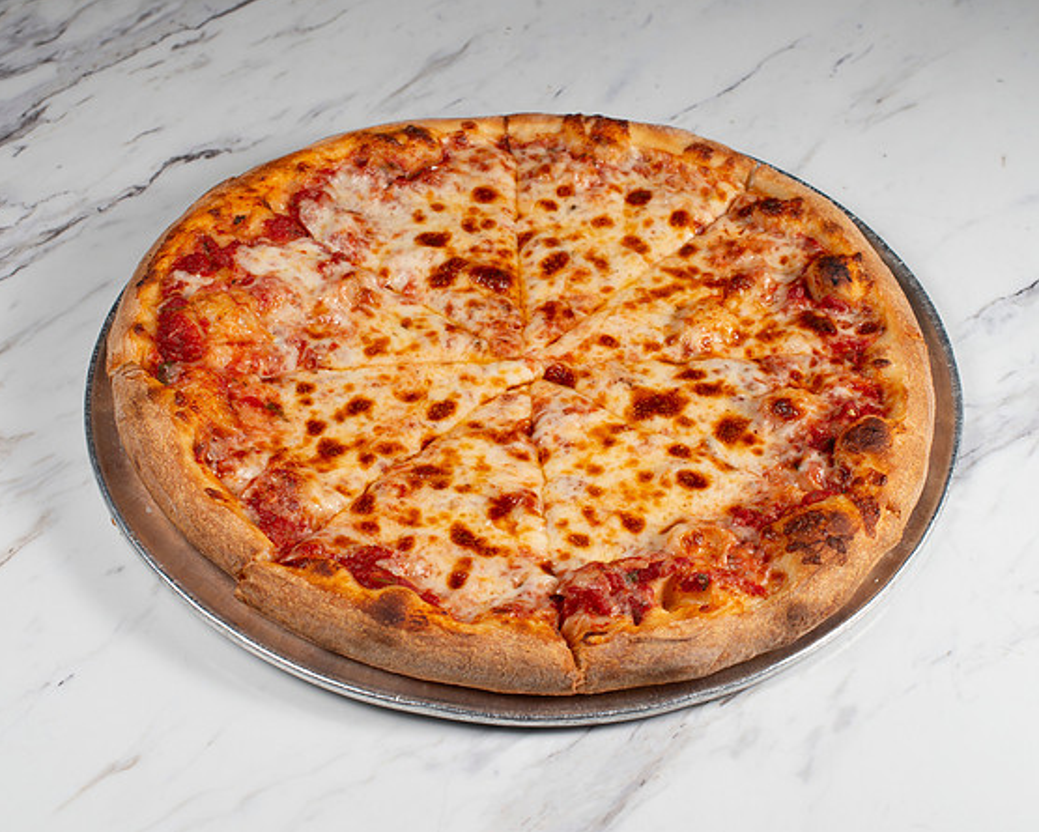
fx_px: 2153
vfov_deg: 21.9
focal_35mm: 70
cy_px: 433
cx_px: 537
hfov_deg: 27.1
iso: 200
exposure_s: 1/200
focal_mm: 50
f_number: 8
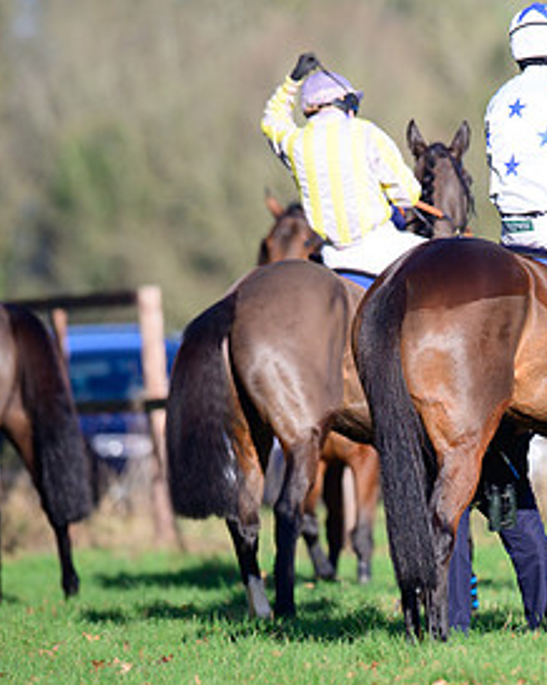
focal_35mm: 798
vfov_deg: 2.4
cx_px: 550
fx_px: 16167
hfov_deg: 1.9
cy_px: 321
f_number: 5
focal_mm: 400
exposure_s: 1/2000
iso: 400
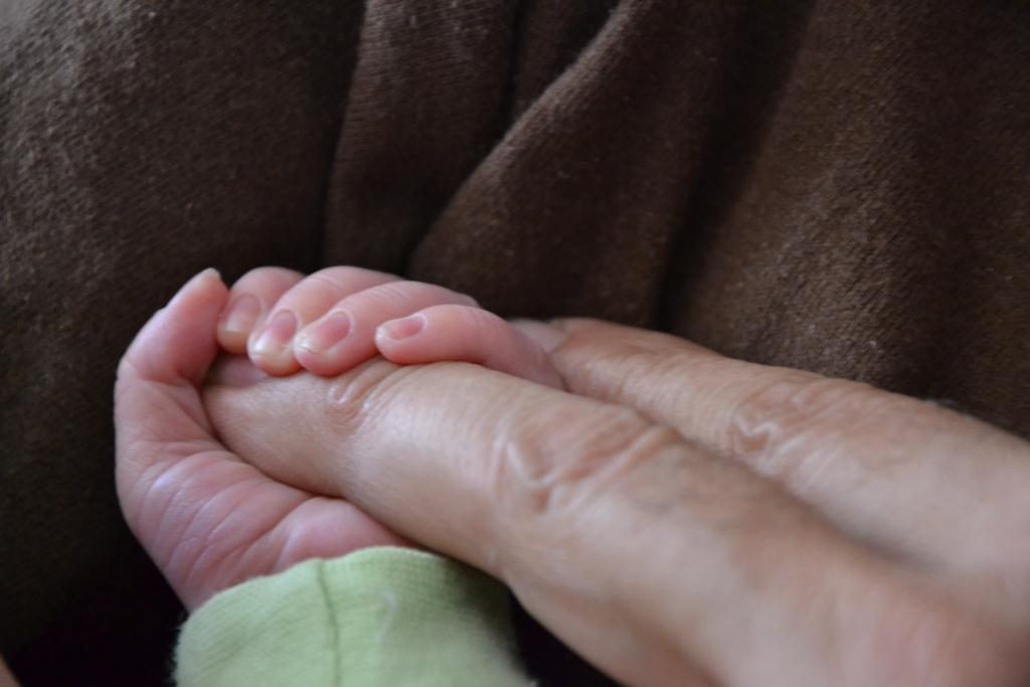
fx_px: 4507
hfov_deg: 13.0
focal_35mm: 158
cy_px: 344
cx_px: 515
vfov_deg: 8.7
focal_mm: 105
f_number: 5.6
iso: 3200
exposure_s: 1/15
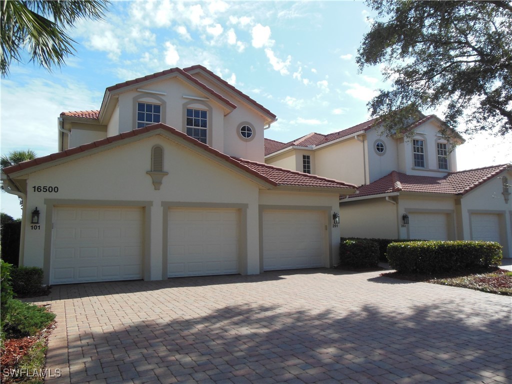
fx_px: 370
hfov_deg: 69.4
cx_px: 256
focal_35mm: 25
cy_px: 192
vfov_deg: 54.9
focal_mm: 4.5
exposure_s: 1/1250
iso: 125
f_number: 3.2
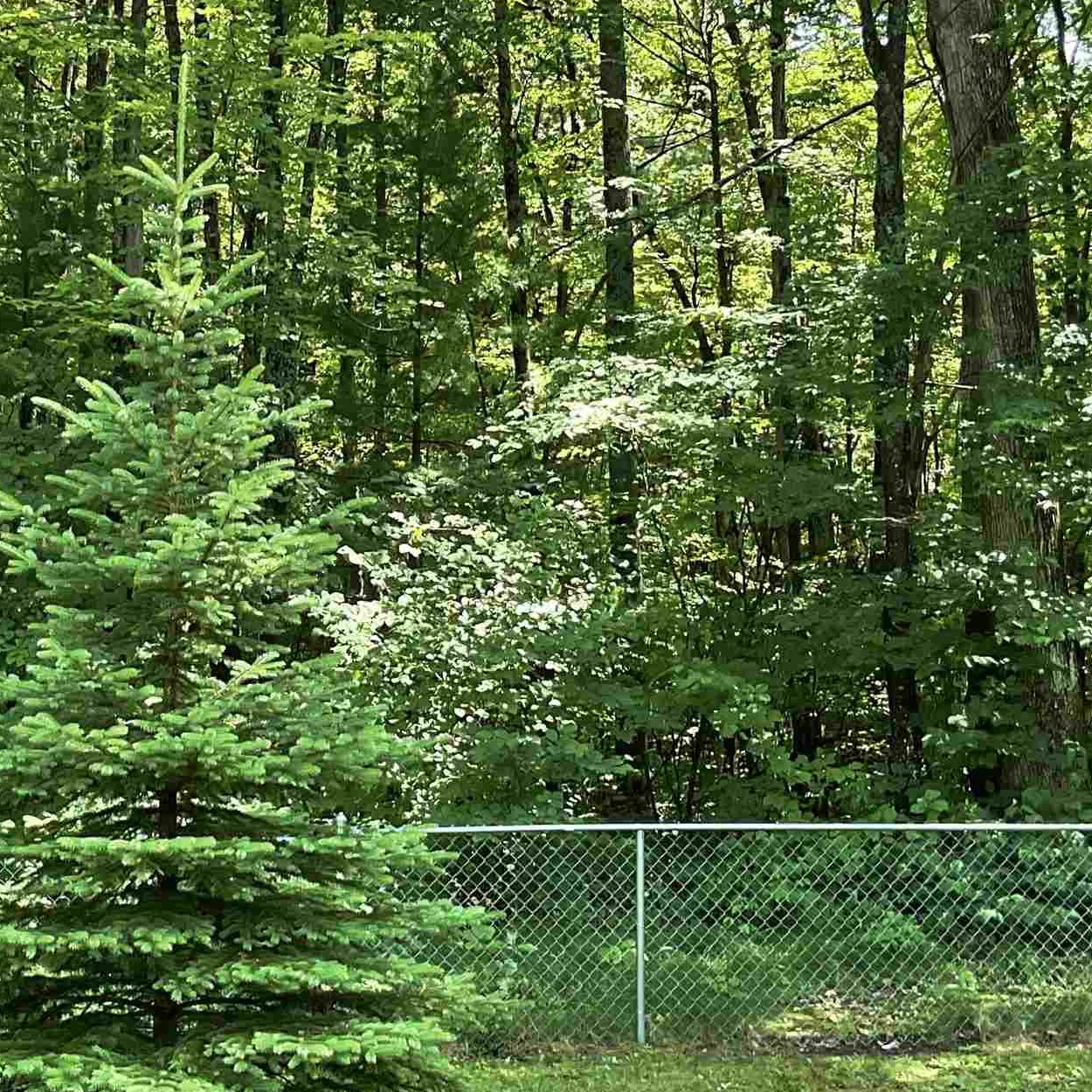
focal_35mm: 63
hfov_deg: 27.0
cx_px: 280
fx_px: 2248
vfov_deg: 27.3
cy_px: 454
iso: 32
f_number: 1.8
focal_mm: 3
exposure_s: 1/120
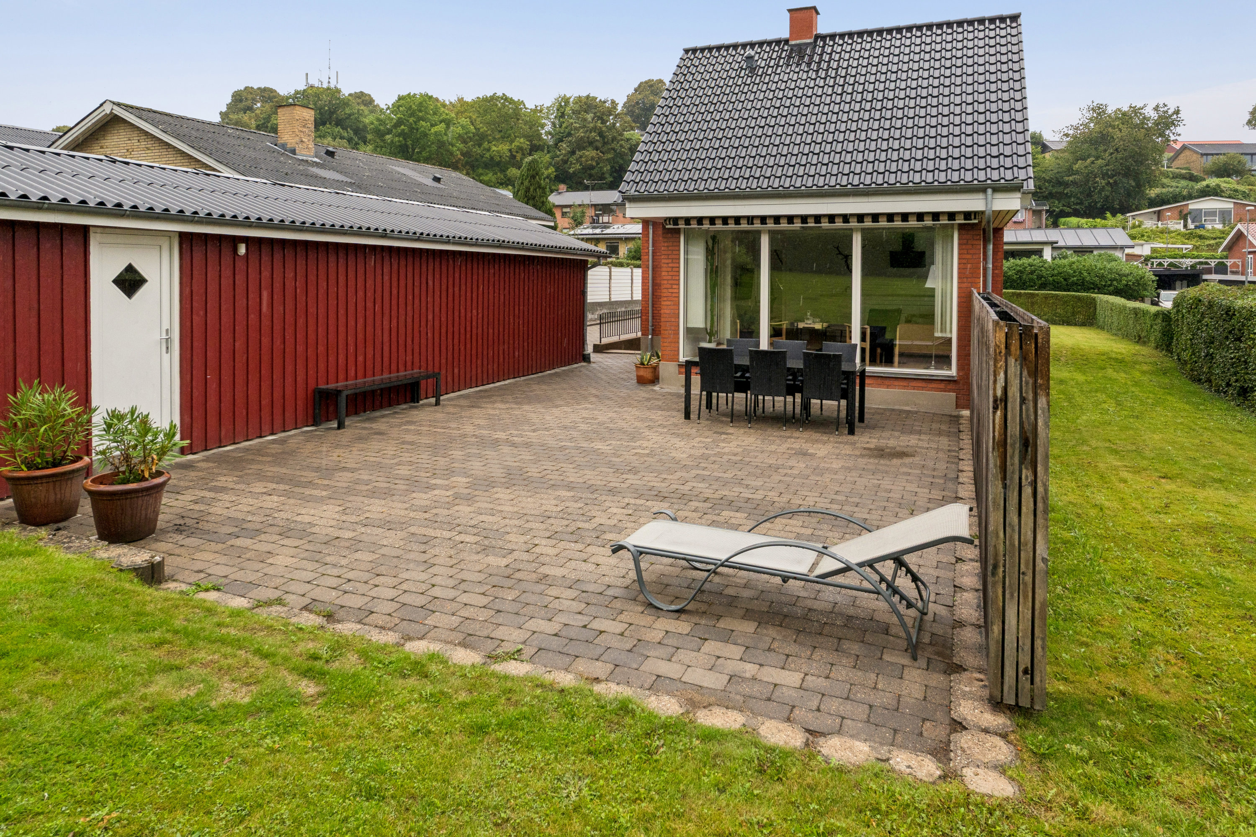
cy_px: 418
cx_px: 628
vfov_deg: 56.1
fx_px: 785
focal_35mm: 22
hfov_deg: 77.3
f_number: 8
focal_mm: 15
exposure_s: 1/320
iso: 500
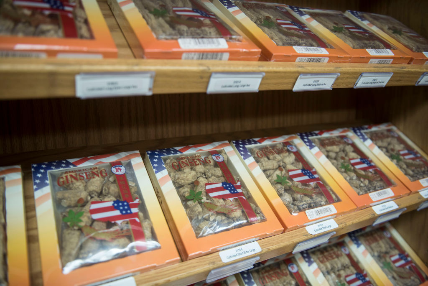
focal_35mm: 29
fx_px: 345
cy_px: 143
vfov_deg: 45.0
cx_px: 214
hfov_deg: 63.6
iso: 500
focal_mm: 29
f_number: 2.8
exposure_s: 1/250
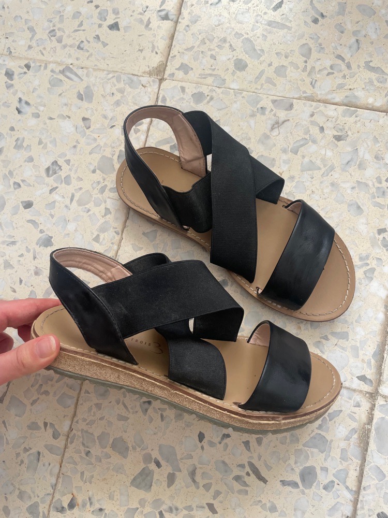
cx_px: 194
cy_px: 259
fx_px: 389
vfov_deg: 67.3
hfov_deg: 53.1
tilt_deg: -79.3
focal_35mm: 26
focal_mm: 4.2
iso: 125
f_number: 1.6
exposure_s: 1/60
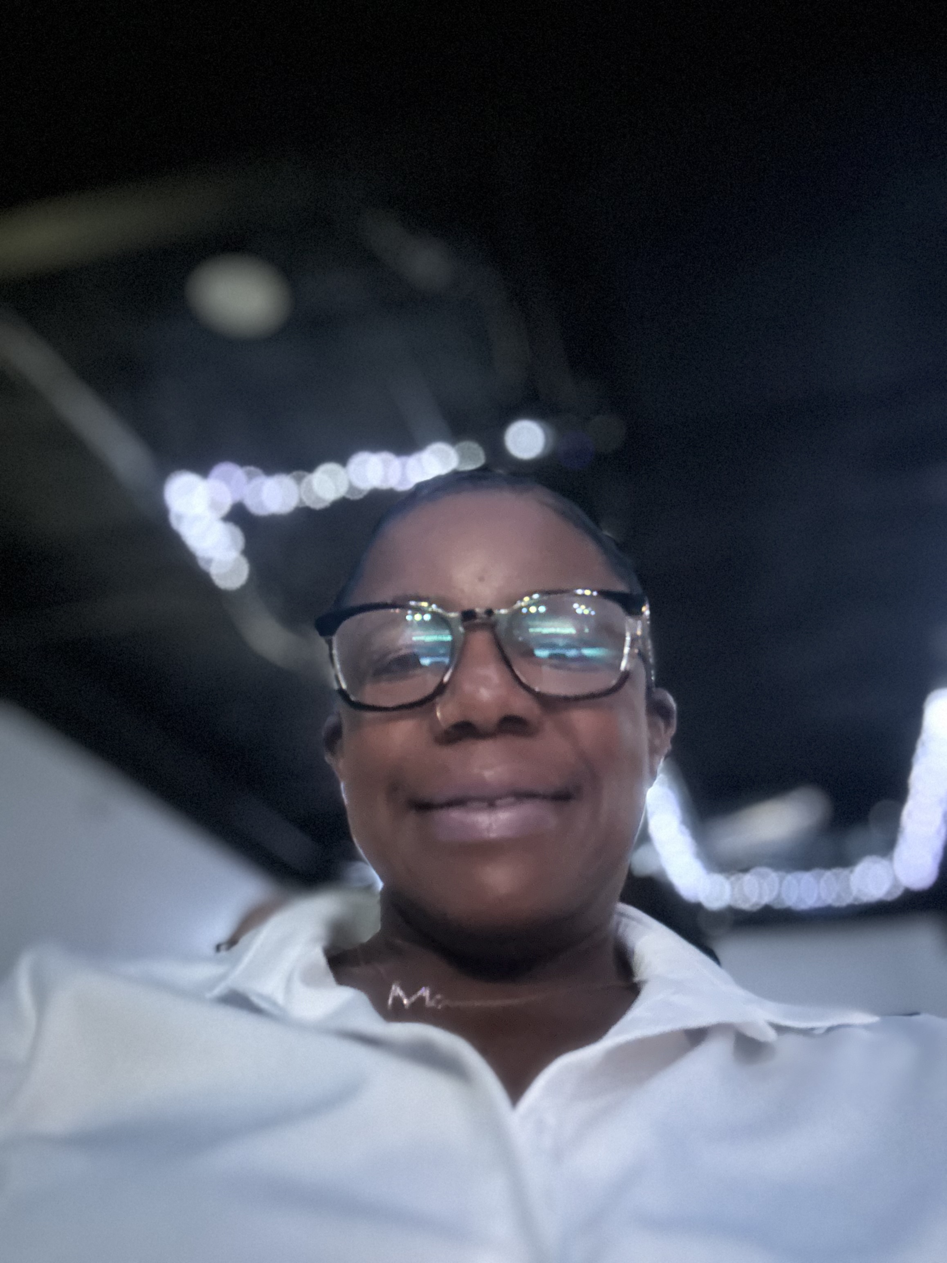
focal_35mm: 30
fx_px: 1094
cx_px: 474
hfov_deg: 46.8
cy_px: 632
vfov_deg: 60.0
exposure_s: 1/15
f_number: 1.9
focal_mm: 2.69
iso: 1600
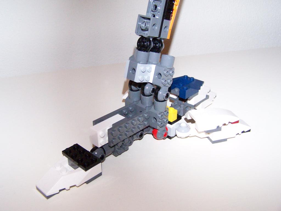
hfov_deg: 49.0
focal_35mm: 38
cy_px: 106
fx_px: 308
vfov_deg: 37.7
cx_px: 140
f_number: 3.2
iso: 400
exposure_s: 1/45
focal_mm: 6.3
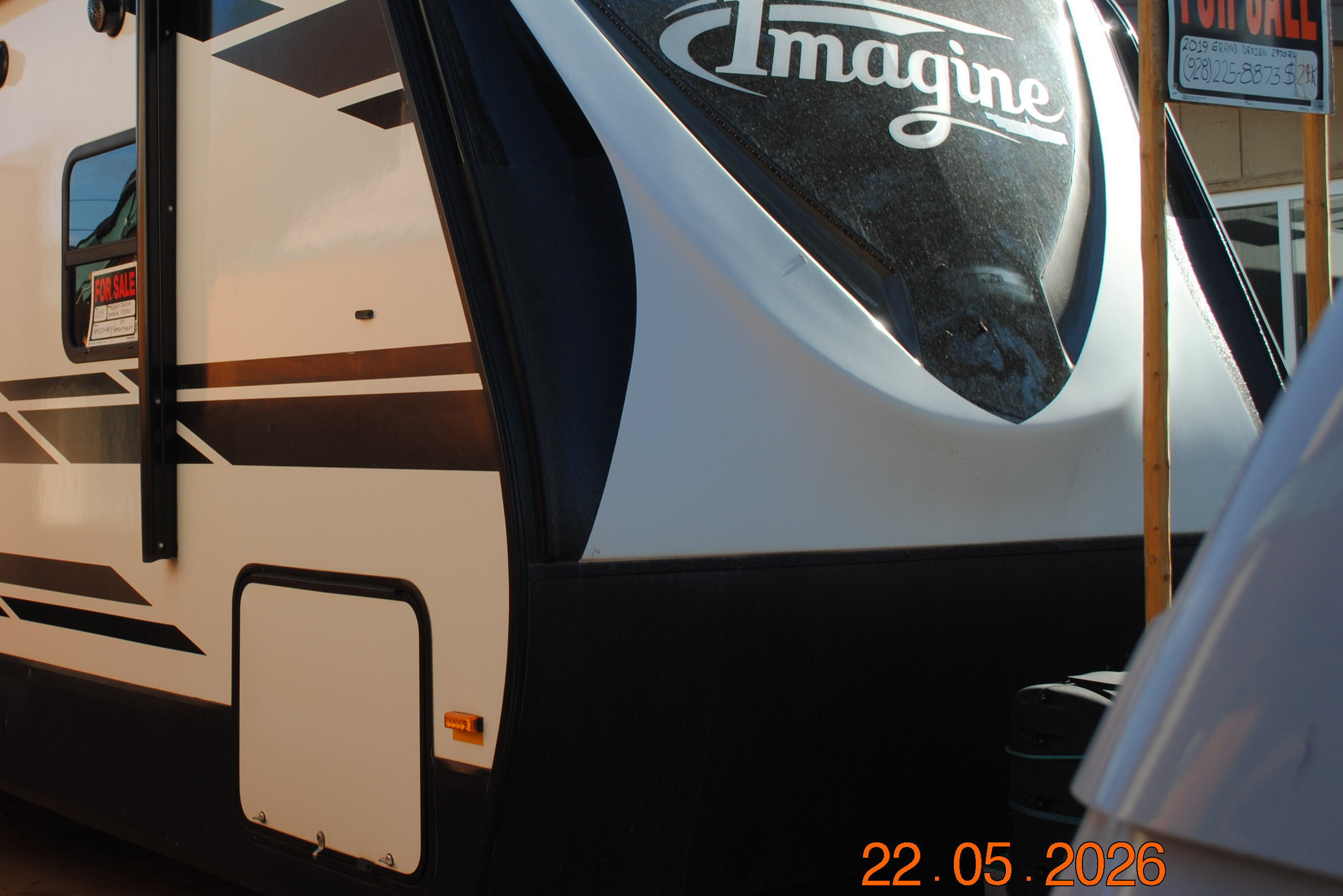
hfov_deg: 36.8
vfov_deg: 25.4
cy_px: 303
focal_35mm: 53
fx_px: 1977
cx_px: 367
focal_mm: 24
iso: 100
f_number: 7.1
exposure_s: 1/200
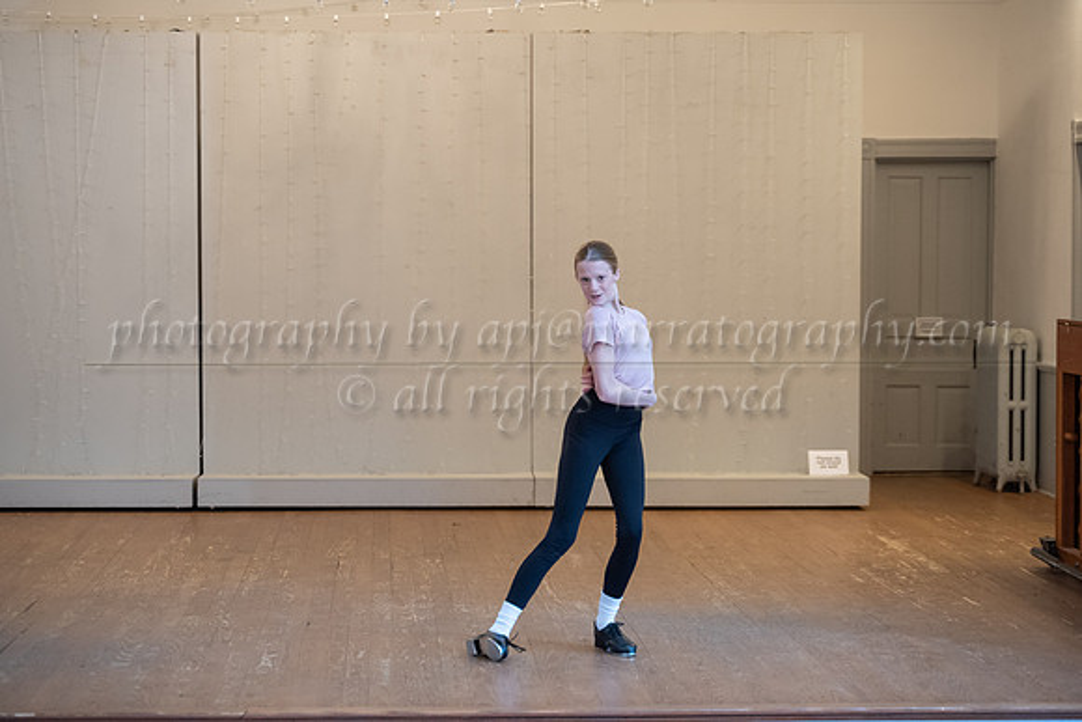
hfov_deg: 23.0
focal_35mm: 88
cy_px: 397
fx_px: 2659
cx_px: 532
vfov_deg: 15.5
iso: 1600
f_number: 2.8
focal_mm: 75
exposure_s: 1/200
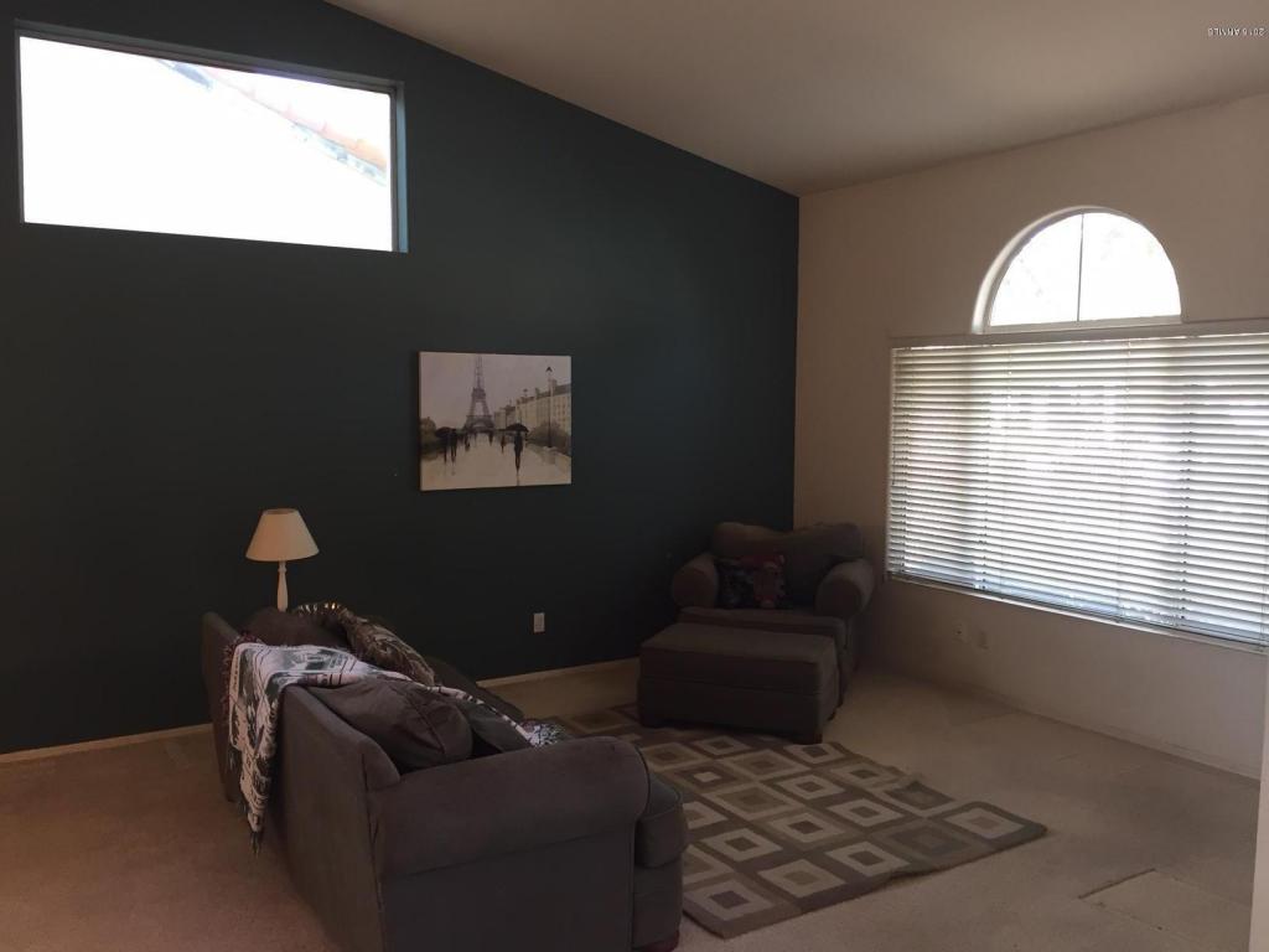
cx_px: 634
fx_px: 1063
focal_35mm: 29
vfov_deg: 48.2
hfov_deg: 61.7
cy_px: 476
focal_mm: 4.15
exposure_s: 1/30
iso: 32
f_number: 2.2
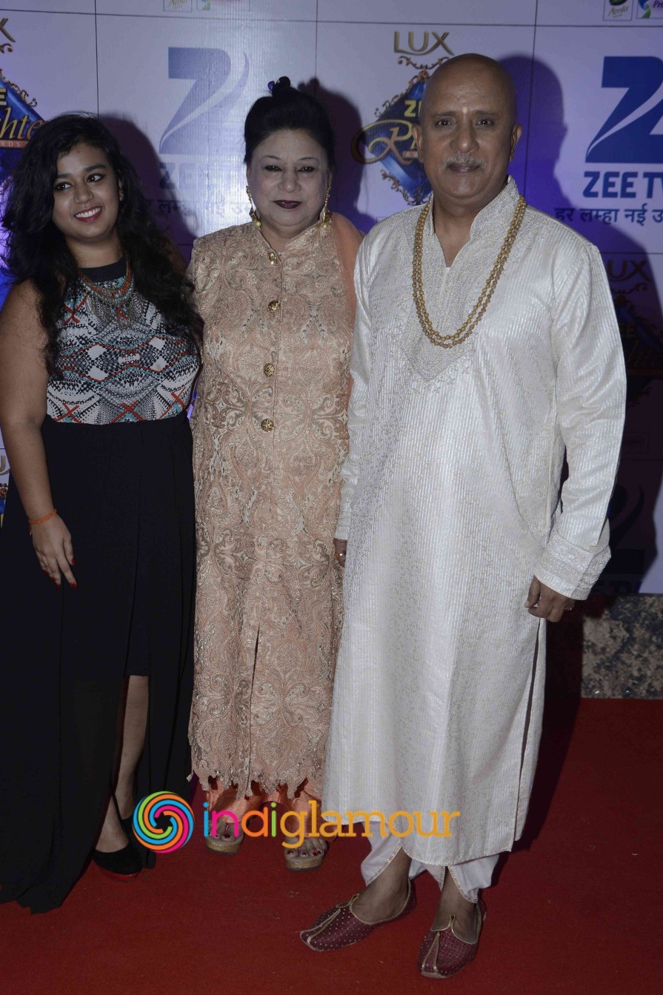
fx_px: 1299
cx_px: 296
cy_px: 490
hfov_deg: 28.6
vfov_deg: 41.9
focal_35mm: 47
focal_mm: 28
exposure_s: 1/200
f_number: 7.1
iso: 400
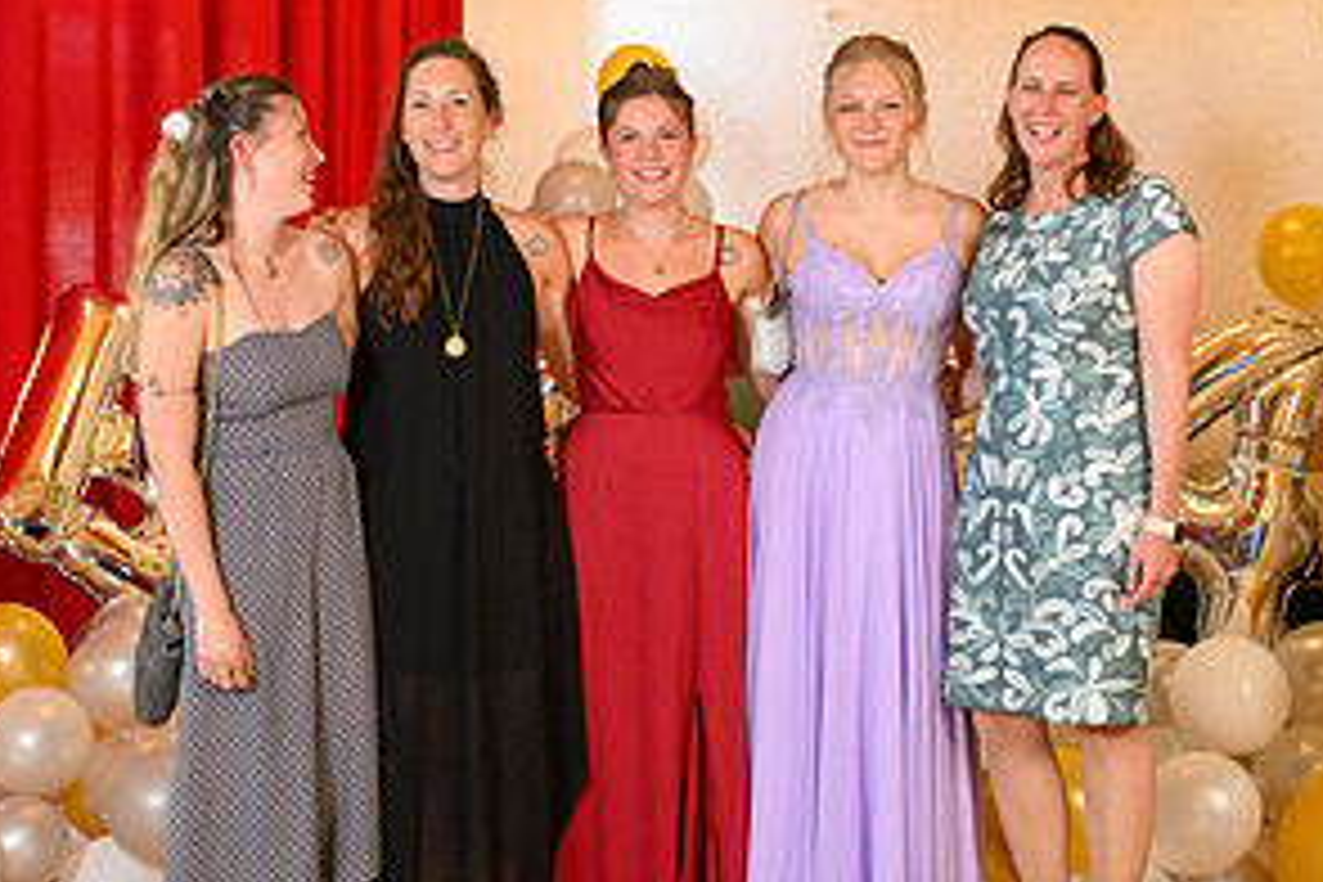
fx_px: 2536
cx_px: 626
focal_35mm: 69
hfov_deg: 29.2
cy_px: 351
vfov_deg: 19.7
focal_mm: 35
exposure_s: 1/100
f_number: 3.5
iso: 1250
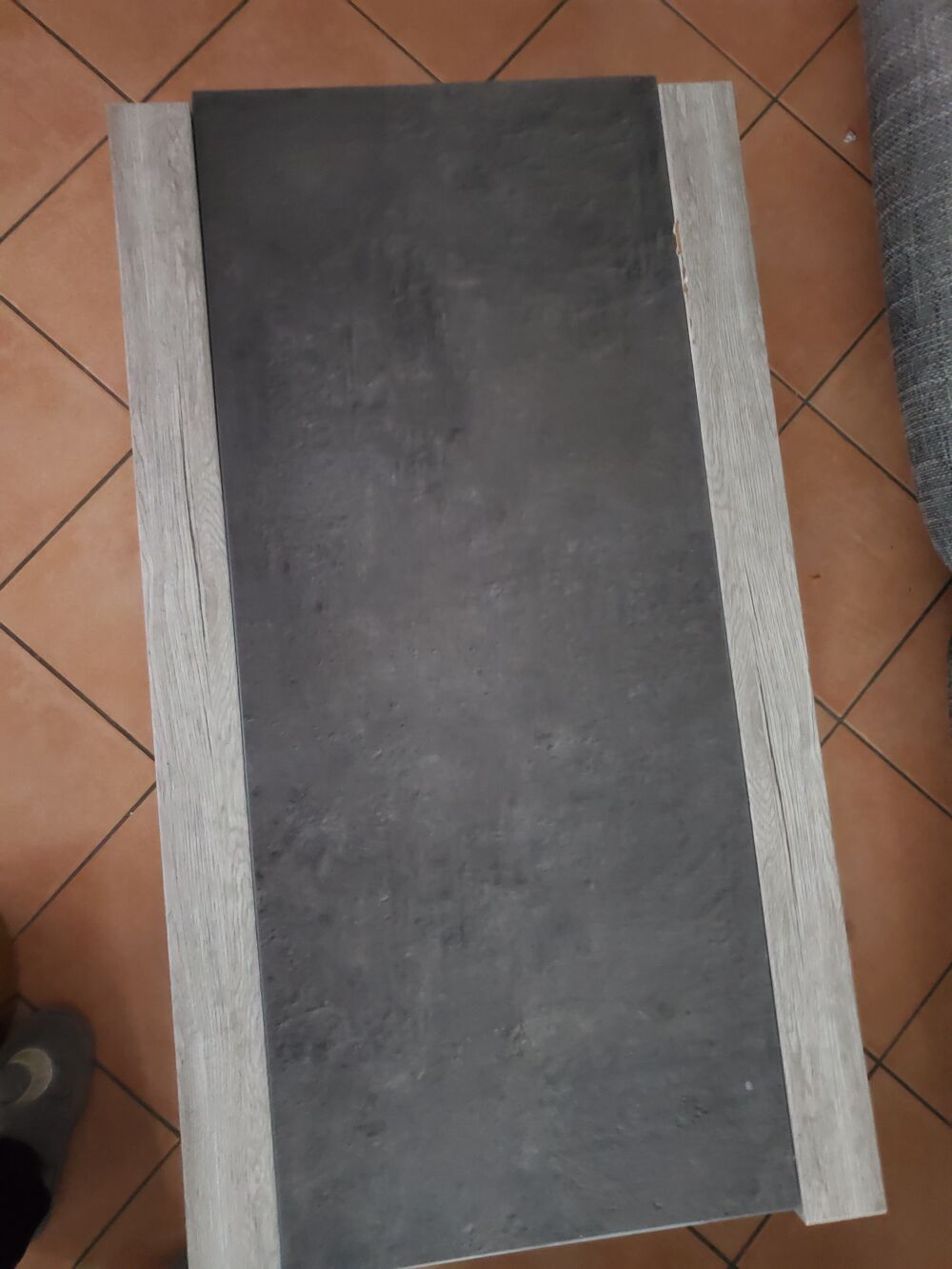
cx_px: 476
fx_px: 953
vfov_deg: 67.3
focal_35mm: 26
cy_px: 634
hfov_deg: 53.1
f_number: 1.5
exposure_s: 1/10
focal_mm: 4.3
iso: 1000
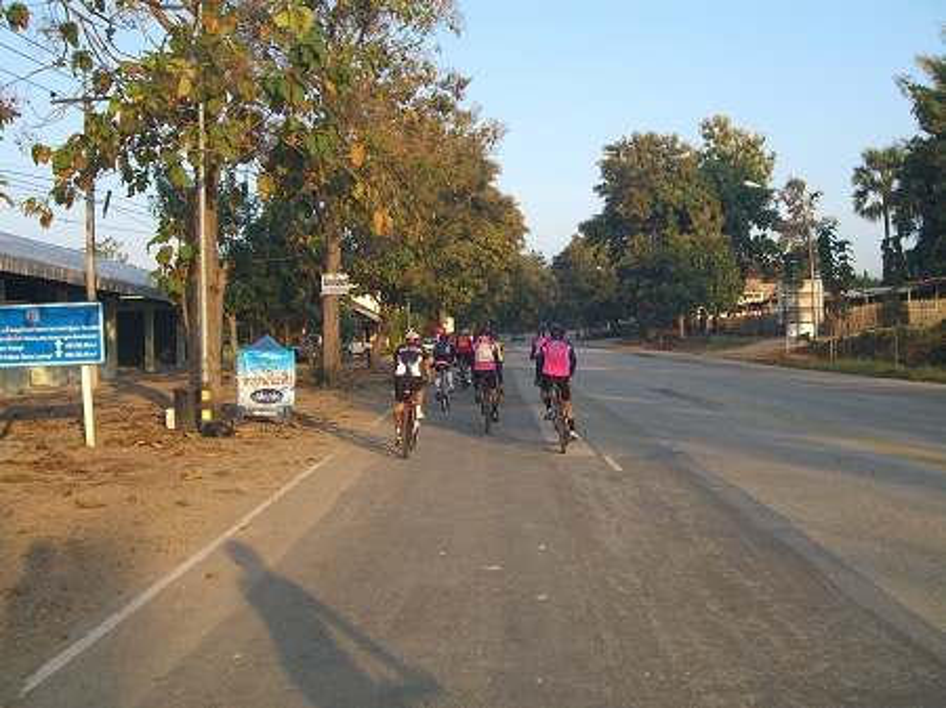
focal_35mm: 38
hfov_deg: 49.0
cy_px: 354
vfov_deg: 37.7
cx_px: 473
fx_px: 1038
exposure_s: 1/160
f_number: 4
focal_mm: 7.9
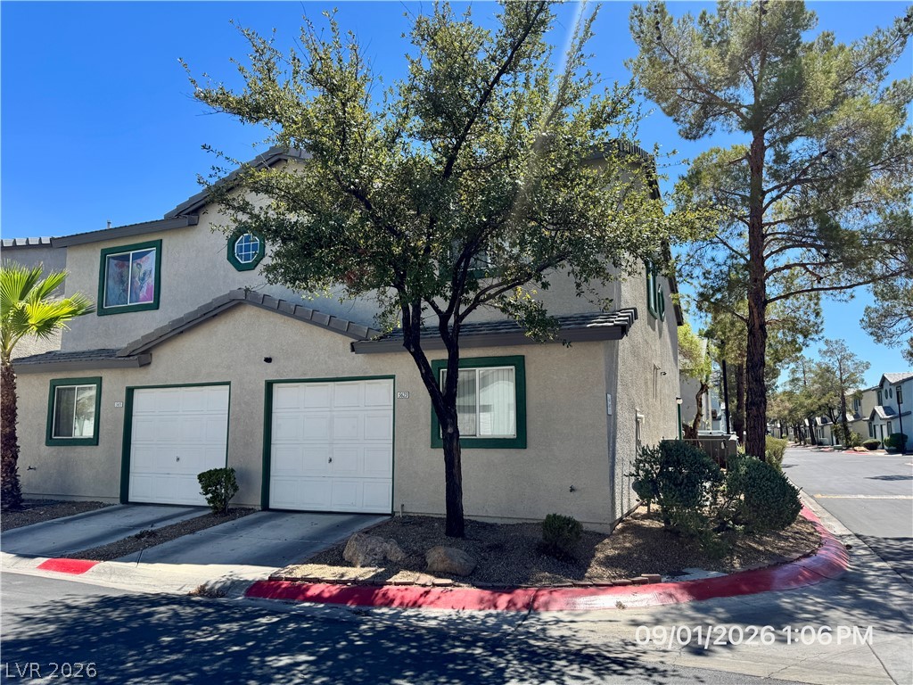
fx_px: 633
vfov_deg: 56.8
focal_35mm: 24
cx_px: 456
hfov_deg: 71.6
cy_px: 342
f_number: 1.78
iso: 80
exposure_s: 1/2506
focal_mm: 6.76
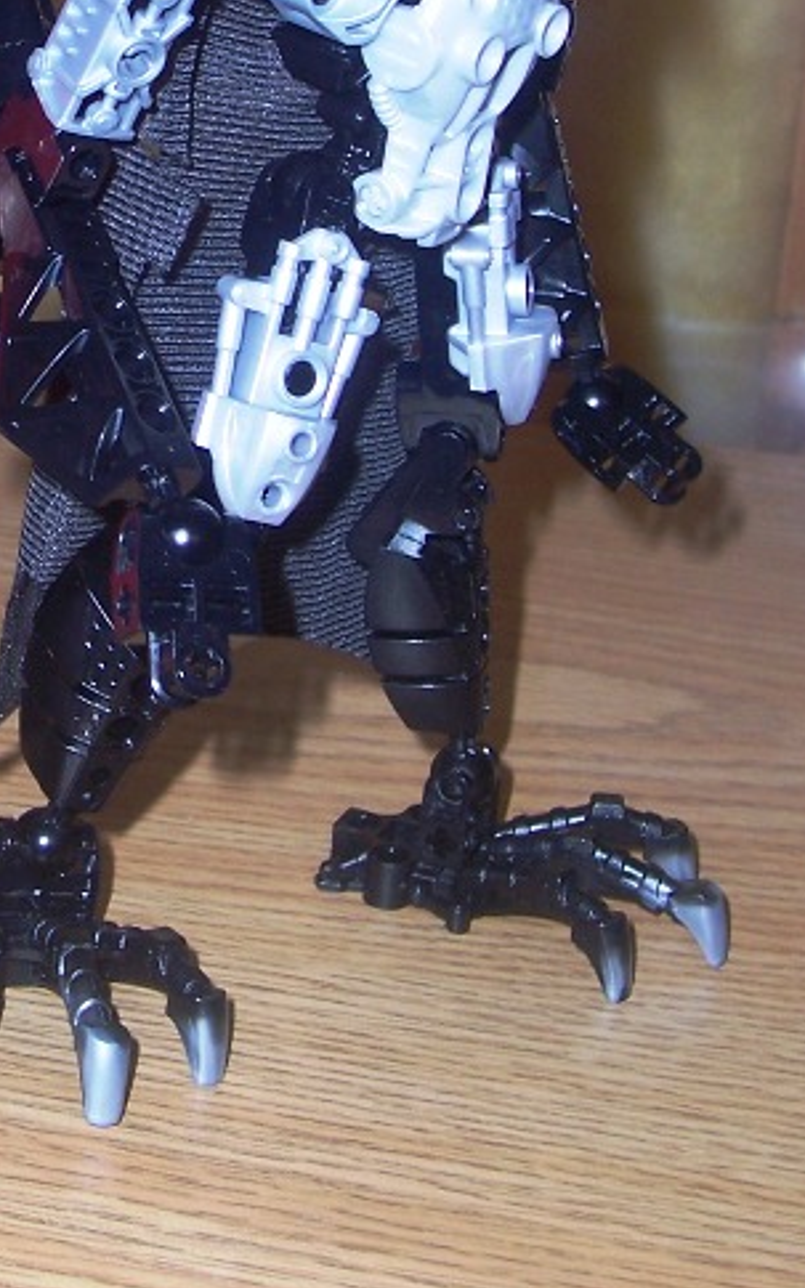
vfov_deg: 25.4
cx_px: 4
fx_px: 2774
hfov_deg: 16.2
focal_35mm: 79
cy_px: 159
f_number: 3
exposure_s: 1/60
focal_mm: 7
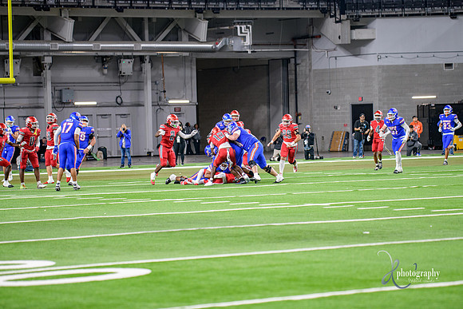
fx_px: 1865
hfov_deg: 14.2
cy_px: 154
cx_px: 232
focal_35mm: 145
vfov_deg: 9.5
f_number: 2.8
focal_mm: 145
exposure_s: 1/400
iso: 1000
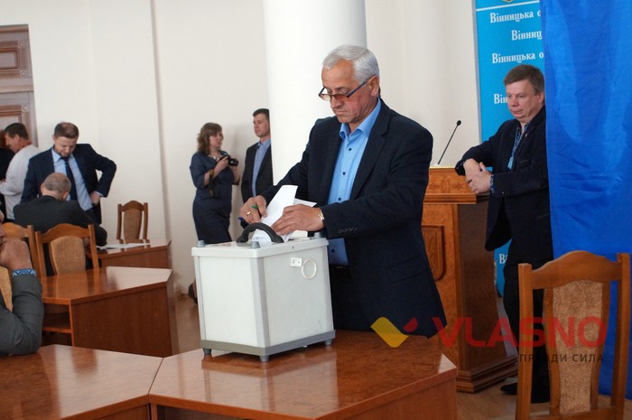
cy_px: 210
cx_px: 316
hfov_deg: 37.9
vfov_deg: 25.7
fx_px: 921
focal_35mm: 52
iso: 2000
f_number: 6.3
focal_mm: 35
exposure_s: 1/60
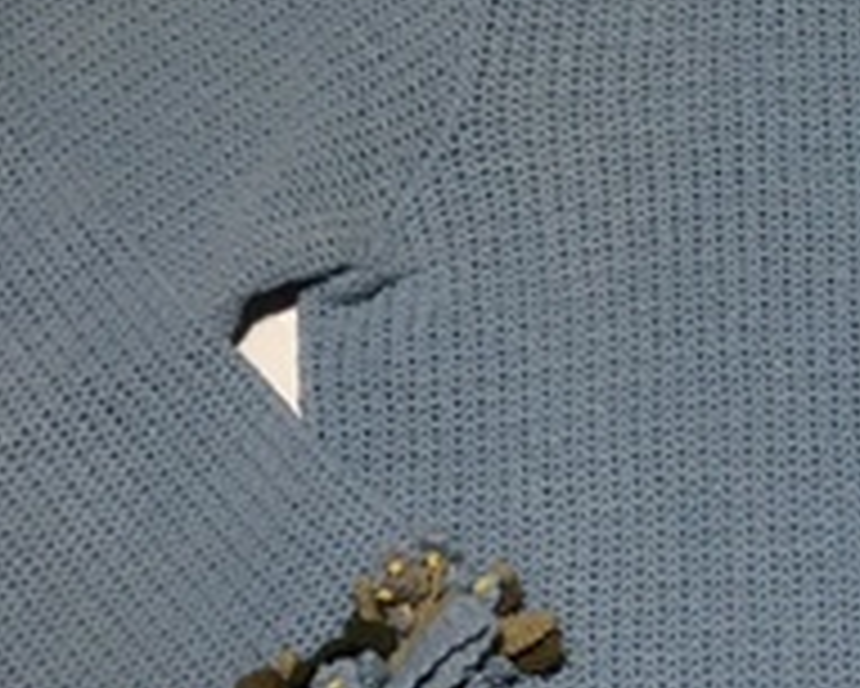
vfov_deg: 16.1
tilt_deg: -68.0
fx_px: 2419
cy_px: 531
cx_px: 1054
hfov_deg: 19.0
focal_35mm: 95
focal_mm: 4.15
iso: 40
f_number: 2.2
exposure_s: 1/33
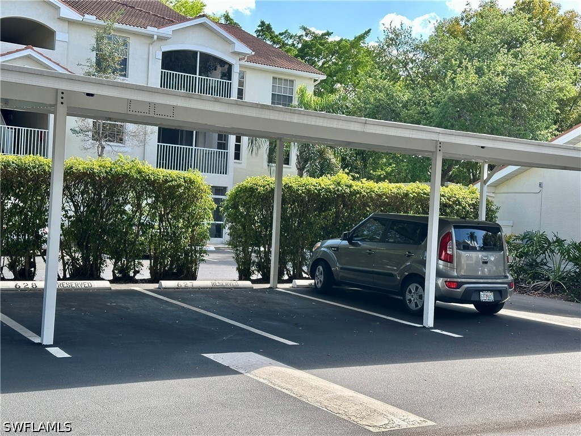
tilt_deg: +1.2
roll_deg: -2.7
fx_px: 806
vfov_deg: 30.3
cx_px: 290
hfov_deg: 39.7
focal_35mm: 48
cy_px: 218
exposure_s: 1/797
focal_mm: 6.86
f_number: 1.78
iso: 64
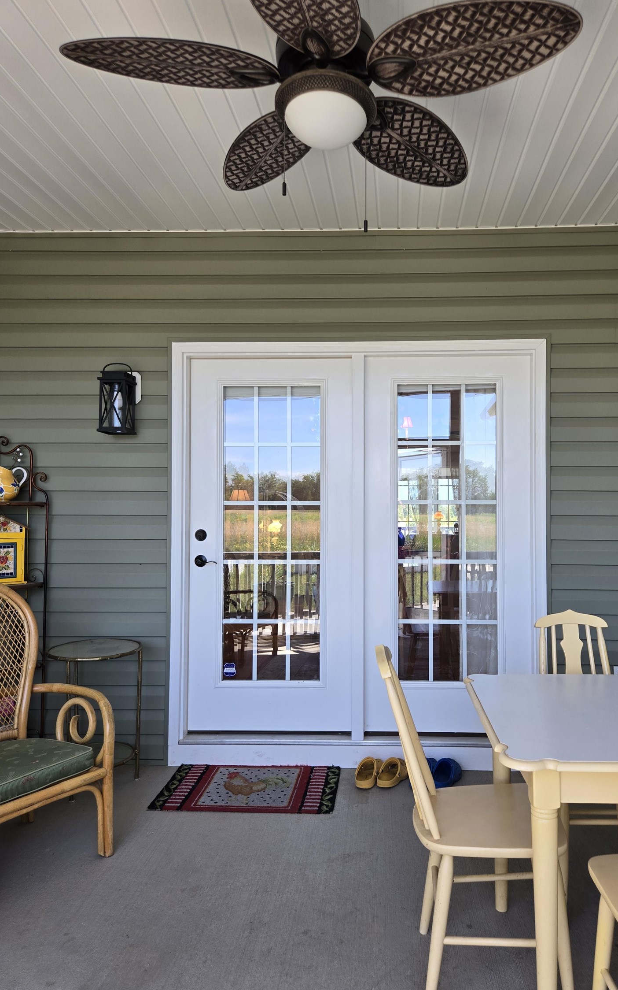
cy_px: 500
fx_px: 674
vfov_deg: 72.5
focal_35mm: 25
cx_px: 366
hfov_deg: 49.0
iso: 50
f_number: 1.8
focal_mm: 5.4
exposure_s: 1/180
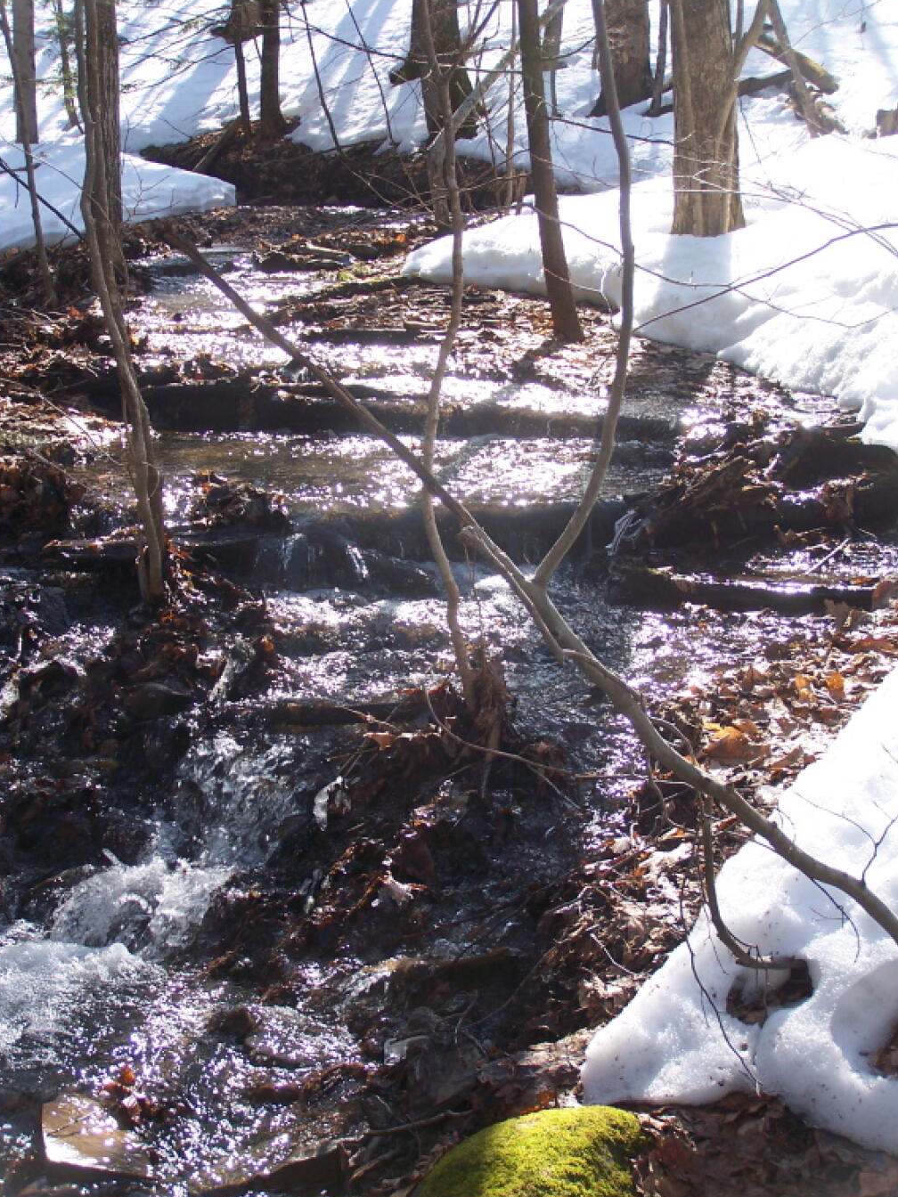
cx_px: 449
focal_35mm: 65
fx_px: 2248
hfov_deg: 22.6
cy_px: 600
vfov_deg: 29.8
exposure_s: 1/320
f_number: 3.2
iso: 80
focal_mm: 10.7
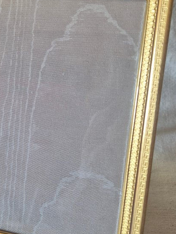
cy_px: 92
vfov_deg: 38.0
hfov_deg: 29.1
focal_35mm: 50
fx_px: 339
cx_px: 77
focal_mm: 5.4
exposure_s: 1/180
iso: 200
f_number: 1.8
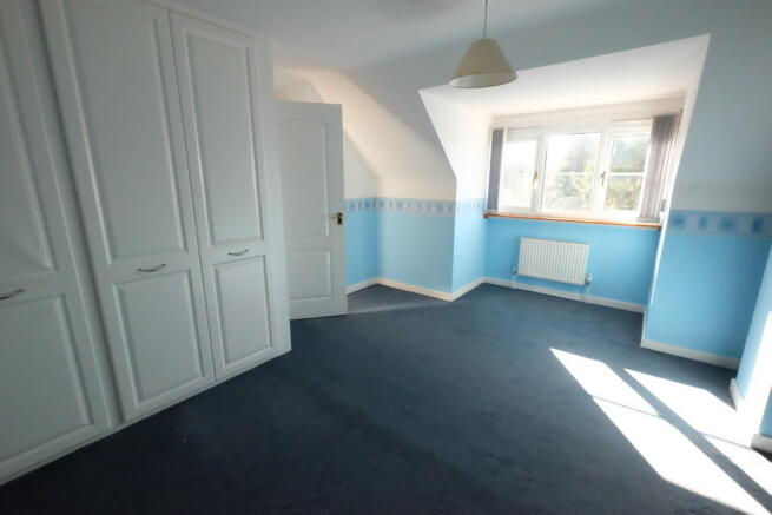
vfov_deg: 77.4
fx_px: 322
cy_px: 258
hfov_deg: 100.4
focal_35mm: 15
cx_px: 386
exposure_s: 1/350
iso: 6400
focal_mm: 10
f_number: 9
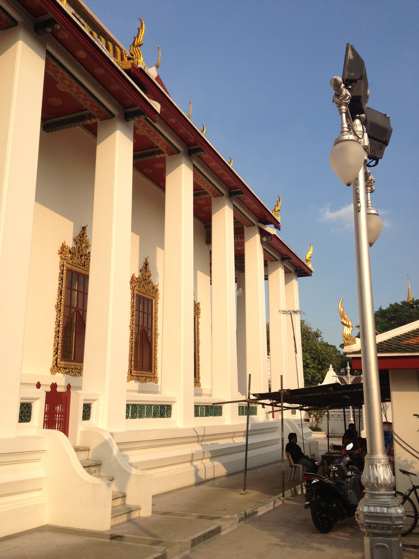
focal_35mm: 35
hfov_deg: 40.7
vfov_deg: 52.6
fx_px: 565
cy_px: 280
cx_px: 210
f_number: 2.4
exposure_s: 1/1453
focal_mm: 4.28
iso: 64
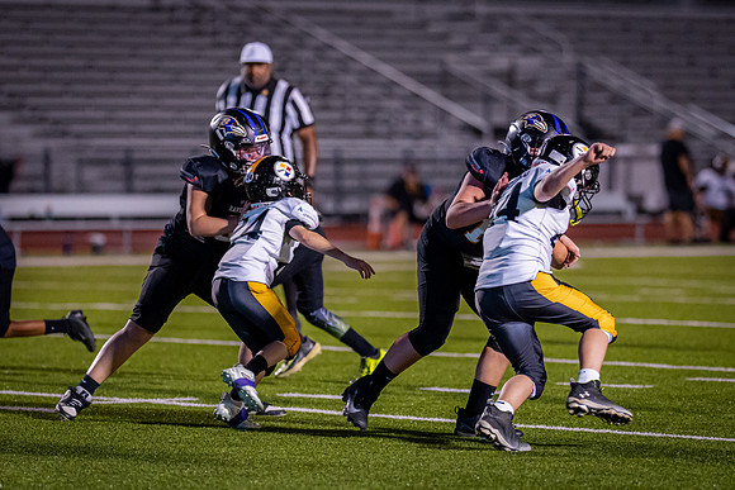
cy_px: 238
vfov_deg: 5.2
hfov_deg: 7.8
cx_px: 354
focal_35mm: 263
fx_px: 5380
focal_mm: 135
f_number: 1.8
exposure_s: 1/1250
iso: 1600
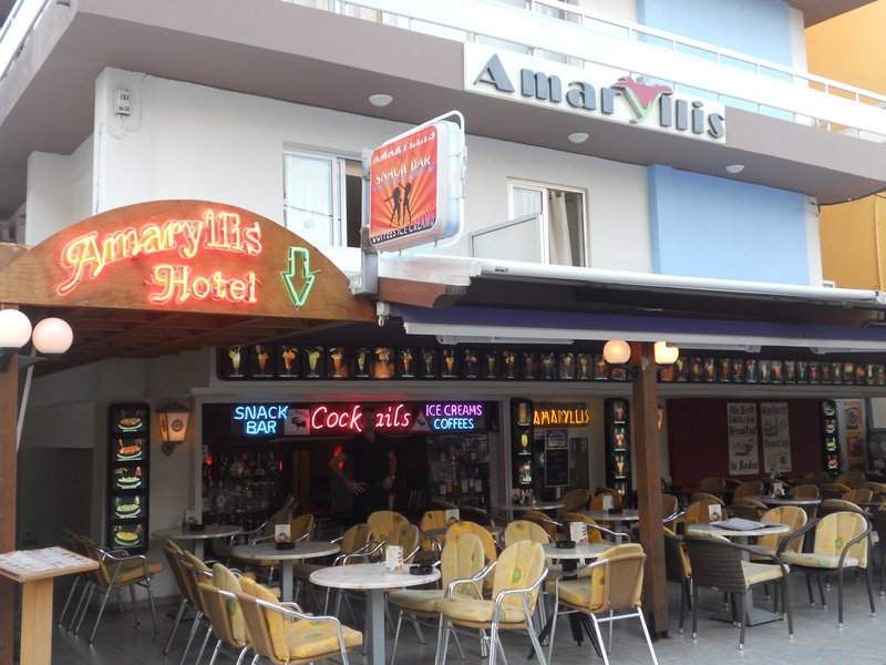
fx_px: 973
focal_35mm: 38
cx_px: 443
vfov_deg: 37.7
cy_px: 332
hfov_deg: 49.0
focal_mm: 6.9
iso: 80
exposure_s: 1/50
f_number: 3.9
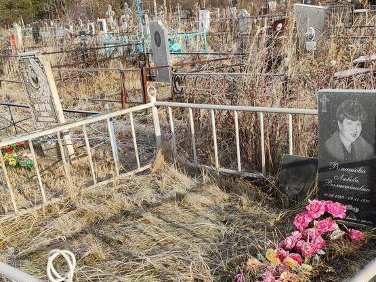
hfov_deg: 39.7
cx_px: 194
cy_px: 243
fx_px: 521
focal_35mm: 48
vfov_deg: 29.2
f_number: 1.75
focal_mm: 4.77
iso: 112
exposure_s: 1/1007
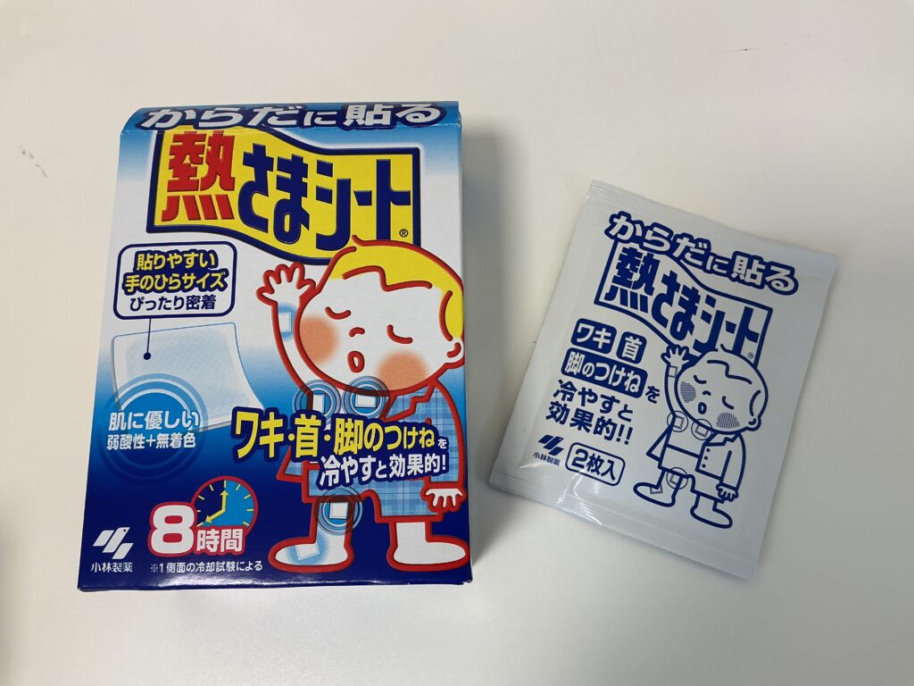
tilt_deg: -76.2
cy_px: 343
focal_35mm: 29
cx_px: 457
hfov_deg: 61.7
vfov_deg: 48.2
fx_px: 766
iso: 32
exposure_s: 1/120
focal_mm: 3
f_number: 1.8
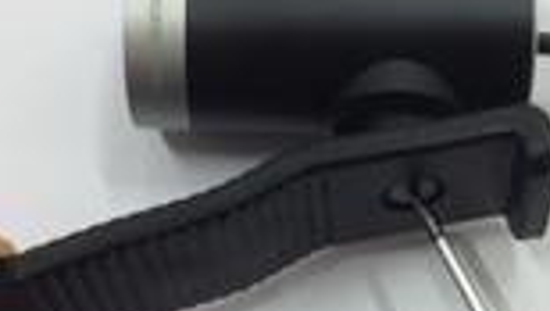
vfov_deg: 13.6
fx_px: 1299
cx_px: 354
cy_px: 161
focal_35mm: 89
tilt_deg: -73.4
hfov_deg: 23.8
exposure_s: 1/20
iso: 50
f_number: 2.4
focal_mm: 4.28
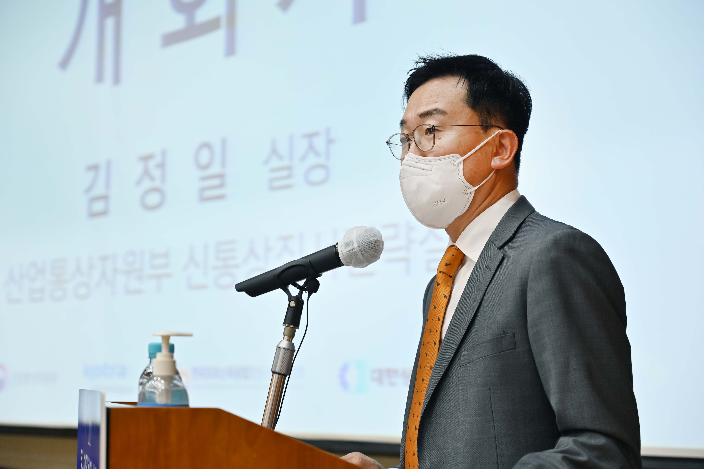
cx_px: 351
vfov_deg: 19.2
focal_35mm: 71
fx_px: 1388
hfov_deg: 28.5
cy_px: 236
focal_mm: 70
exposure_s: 1/60
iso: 500
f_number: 4
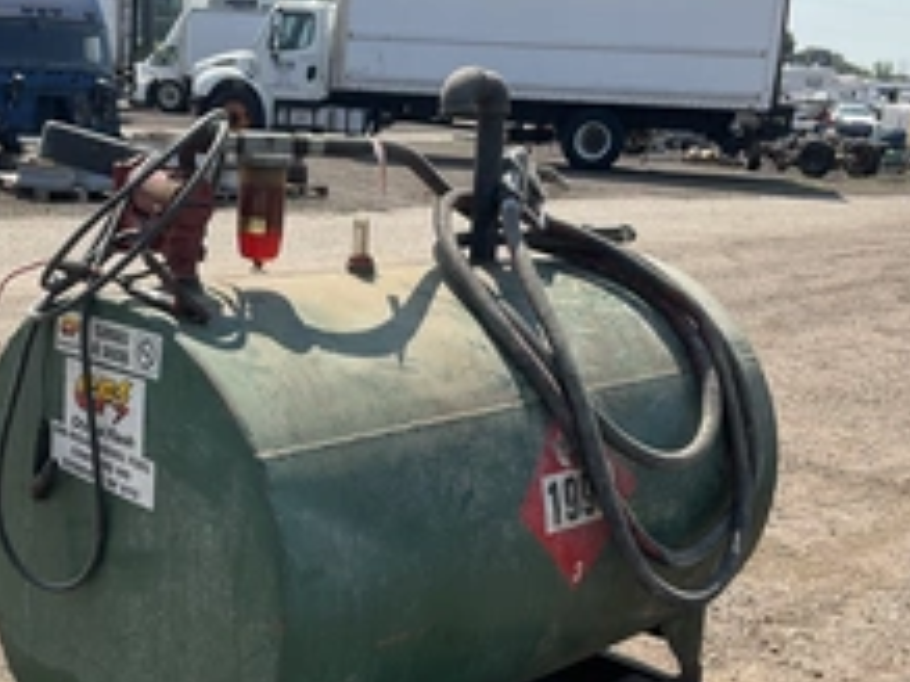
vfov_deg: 27.2
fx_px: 1393
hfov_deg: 35.9
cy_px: 499
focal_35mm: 53
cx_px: 320
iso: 25
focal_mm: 3
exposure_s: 1/1035
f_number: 1.8
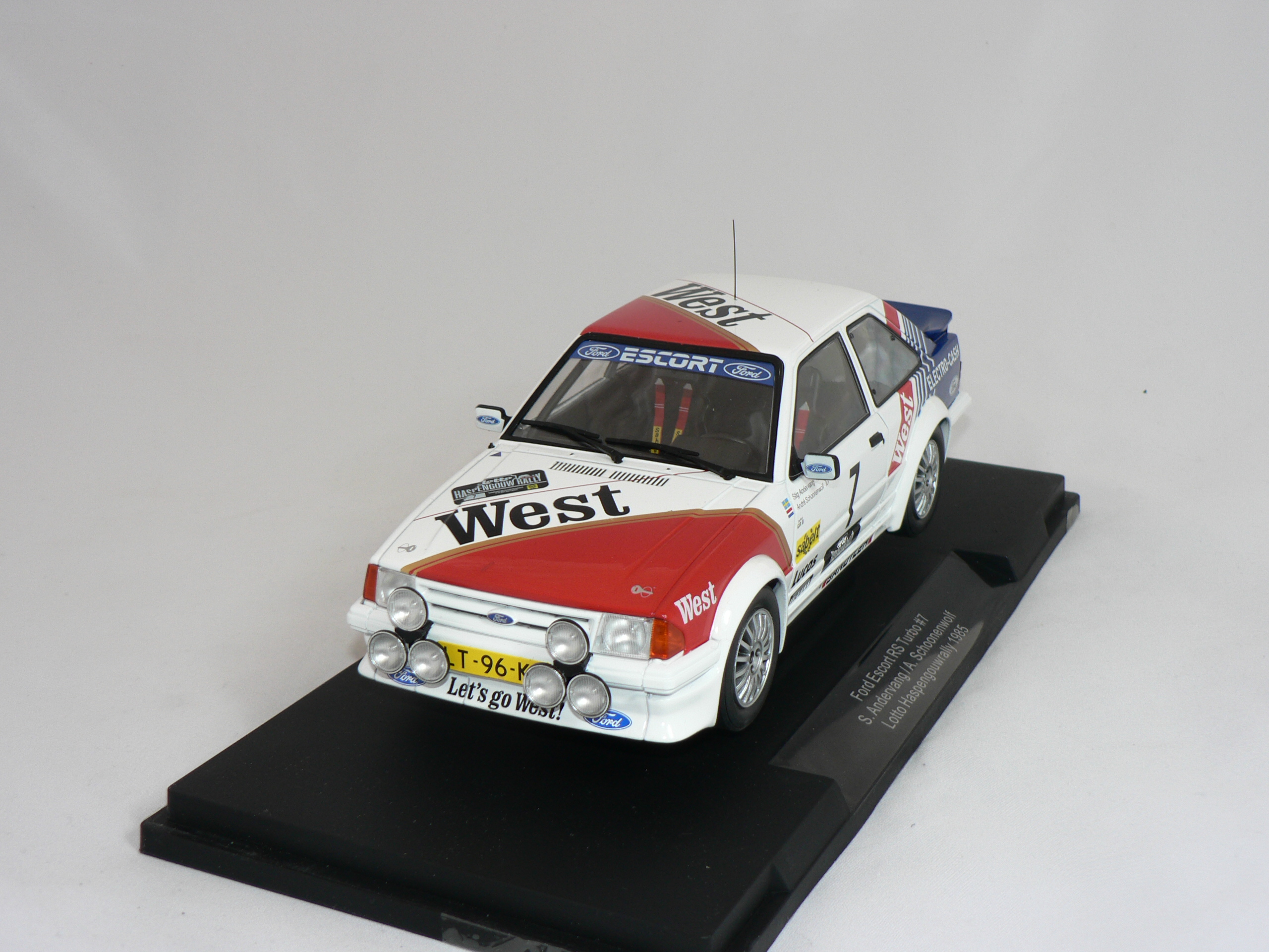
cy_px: 476
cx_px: 634
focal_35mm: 51
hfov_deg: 37.5
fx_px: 1870
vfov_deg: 28.6
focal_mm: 8.4
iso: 80
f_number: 2.8
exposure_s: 1/60
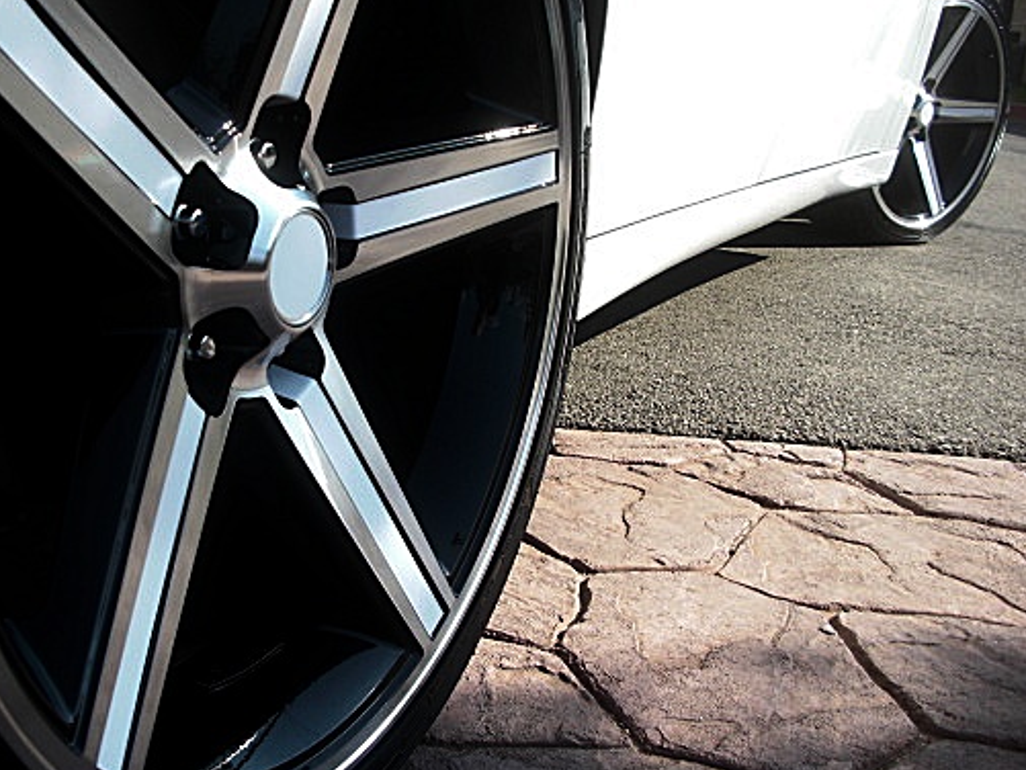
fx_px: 1364
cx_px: 375
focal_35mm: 46
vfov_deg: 31.5
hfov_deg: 40.9
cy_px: 369
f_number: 2.8
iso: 50
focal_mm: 6.3
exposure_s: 1/400
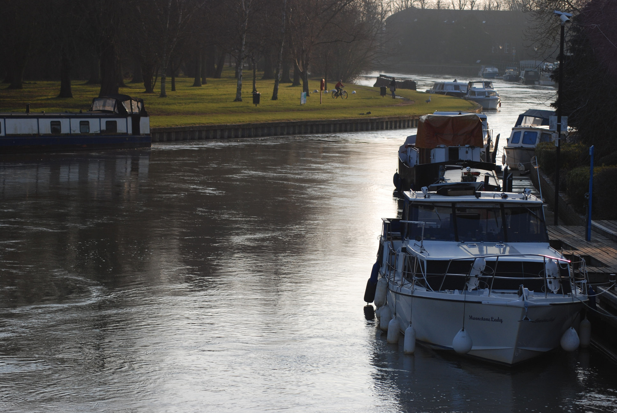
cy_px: 206
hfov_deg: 16.1
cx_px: 308
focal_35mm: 128
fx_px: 2188
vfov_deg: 10.8
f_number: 5.6
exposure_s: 1/200
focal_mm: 85
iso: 160
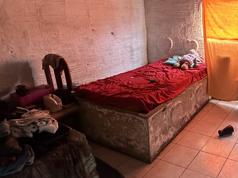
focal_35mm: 31
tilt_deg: -15.7
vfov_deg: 45.3
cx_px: 195
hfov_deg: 53.9
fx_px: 213
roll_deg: -0.2
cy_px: 78
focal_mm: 2.22
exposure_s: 1/60
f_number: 2.2
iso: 500
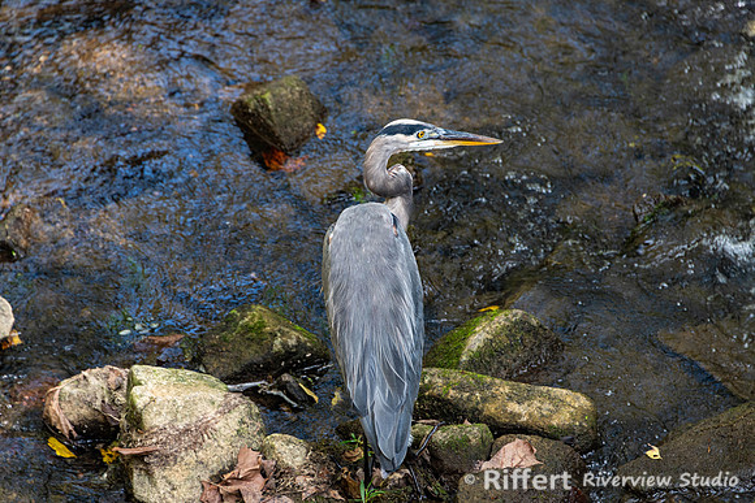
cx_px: 378
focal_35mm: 300
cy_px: 252
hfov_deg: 6.9
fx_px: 6293
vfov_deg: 4.6
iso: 640
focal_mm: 300
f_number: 8
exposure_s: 1/160
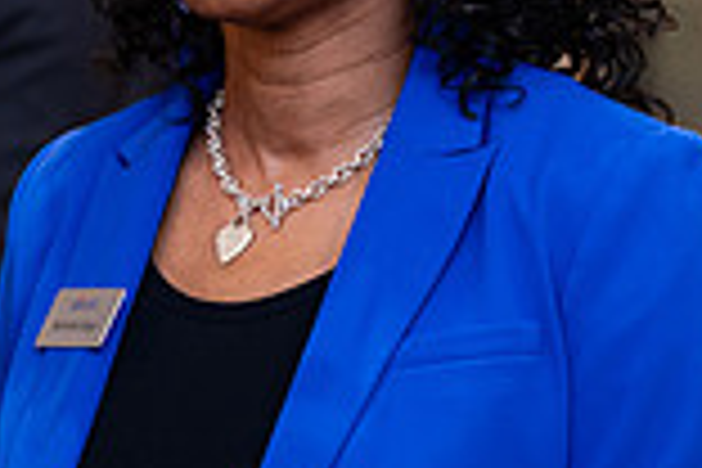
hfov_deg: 7.6
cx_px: 234
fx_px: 5284
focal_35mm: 271
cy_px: -108
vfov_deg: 5.1
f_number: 3.2
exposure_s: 1/160
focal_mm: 72
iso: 400
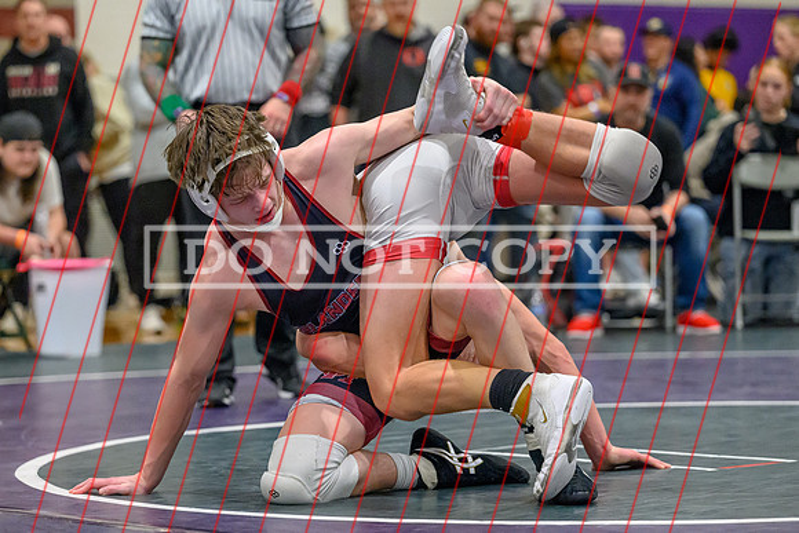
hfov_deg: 15.2
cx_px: 320
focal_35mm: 135
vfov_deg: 10.2
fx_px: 2999
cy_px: 283
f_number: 2.8
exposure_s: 1/800
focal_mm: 110
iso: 9000
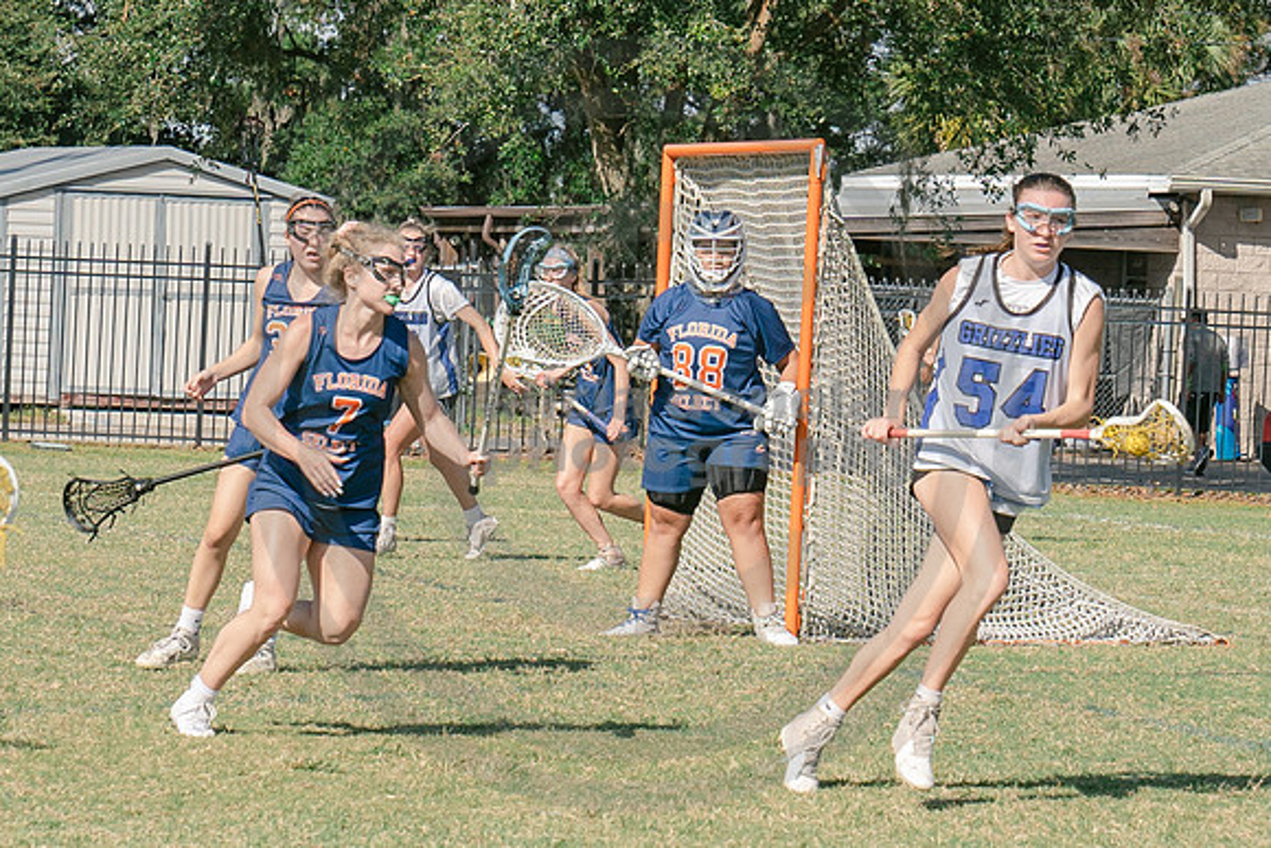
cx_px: 621
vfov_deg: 6.2
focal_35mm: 222
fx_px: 7837
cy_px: 410
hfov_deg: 9.3
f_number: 5.6
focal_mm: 70
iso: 250
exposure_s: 1/1250
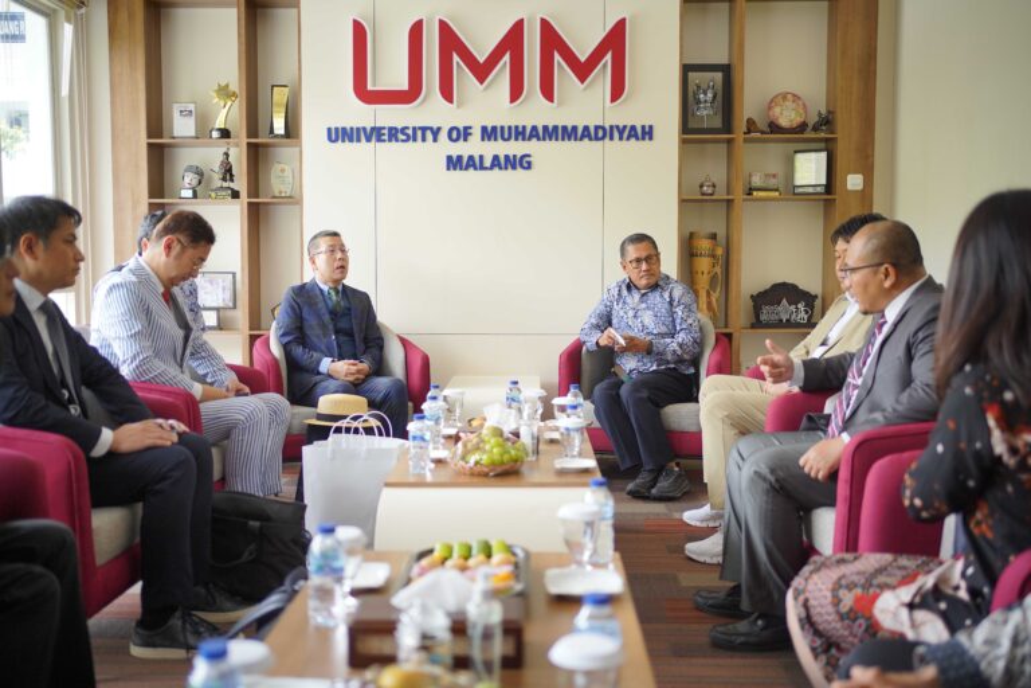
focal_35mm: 35
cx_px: 516
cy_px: 344
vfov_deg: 37.9
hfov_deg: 54.4
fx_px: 1002
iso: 500
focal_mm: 35
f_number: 2
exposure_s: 1/200
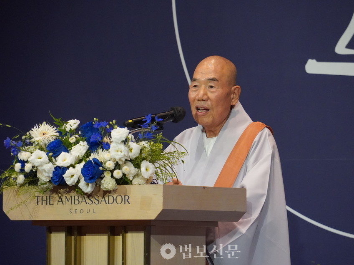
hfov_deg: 6.1
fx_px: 3334
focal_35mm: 326
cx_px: 194
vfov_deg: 4.6
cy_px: 133
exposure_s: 1/320
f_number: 6.3
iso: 4000
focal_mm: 200
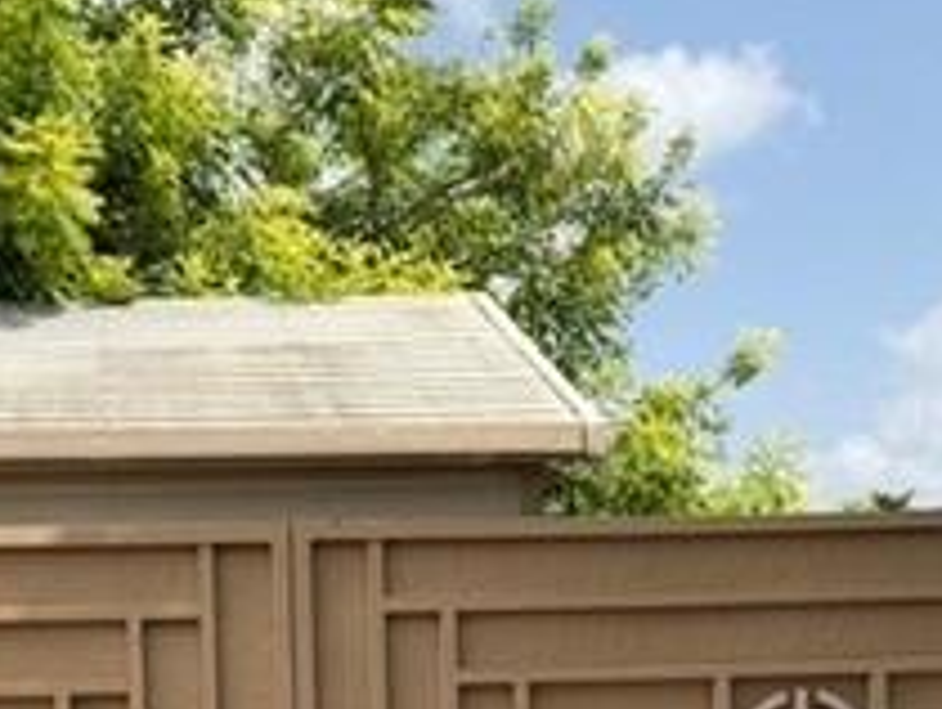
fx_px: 1989
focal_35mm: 73
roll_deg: +1.6
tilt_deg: -5.5
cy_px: 830
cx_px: 305
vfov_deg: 19.2
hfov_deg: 26.5
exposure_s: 1/4405
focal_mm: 6.76
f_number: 1.78
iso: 80
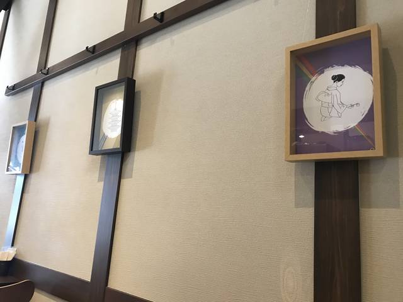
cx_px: 202
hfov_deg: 63.4
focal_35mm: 28
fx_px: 326
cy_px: 151
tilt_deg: +11.7
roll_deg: -2.6
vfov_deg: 49.7
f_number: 1.8
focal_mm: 3.99
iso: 50
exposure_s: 1/15
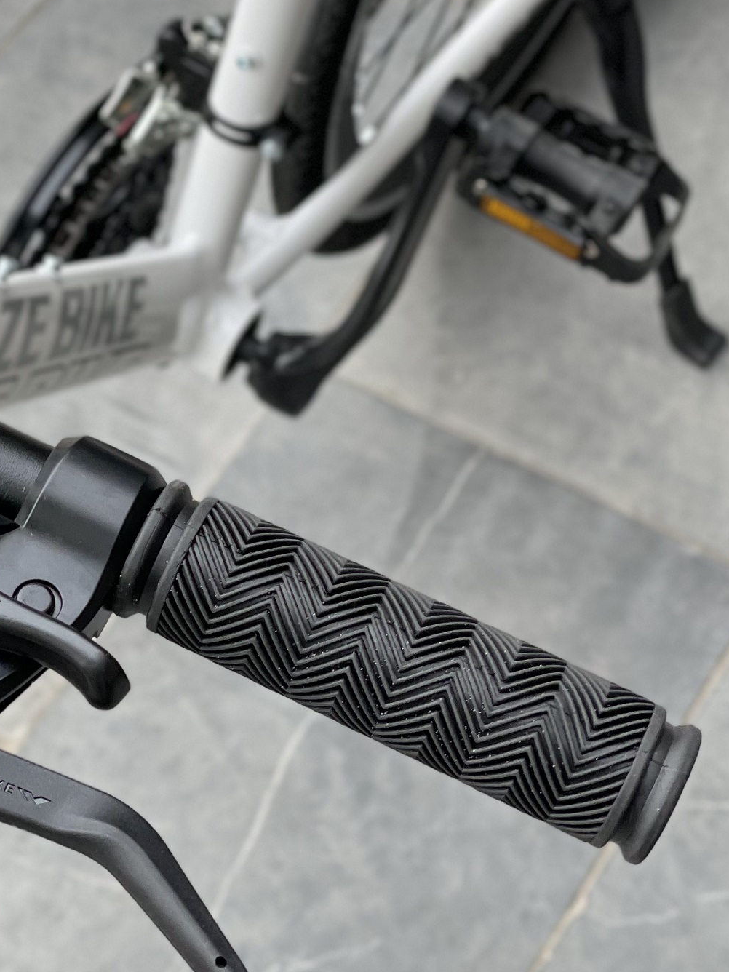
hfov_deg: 14.0
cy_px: 336
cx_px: 100
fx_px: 2948
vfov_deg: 18.7
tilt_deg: -53.3
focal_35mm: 105
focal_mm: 6
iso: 50
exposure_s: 1/122
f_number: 2
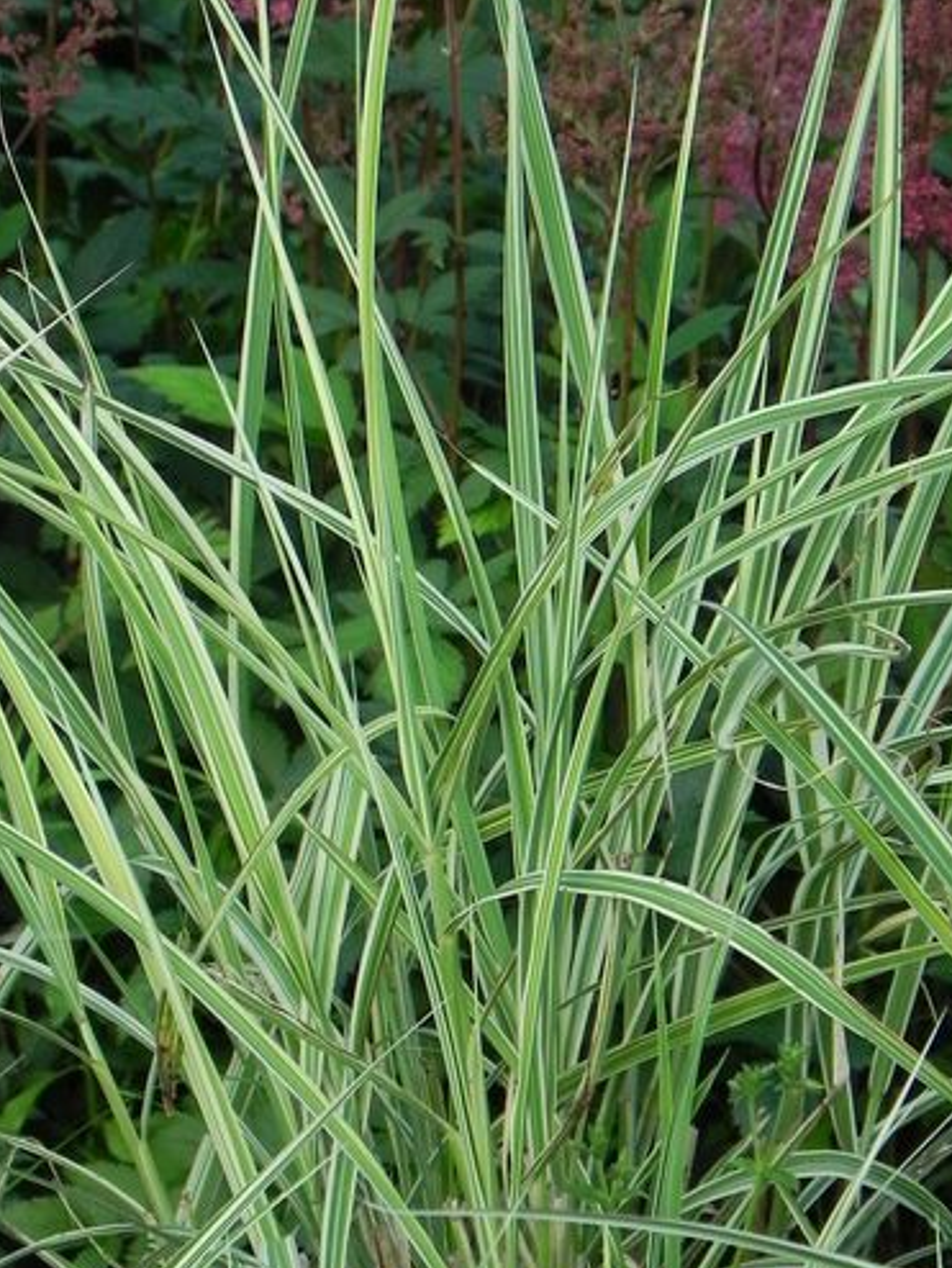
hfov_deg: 4.3
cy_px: 770
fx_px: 12567
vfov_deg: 5.8
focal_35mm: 343
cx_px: 498
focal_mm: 37.7
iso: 160
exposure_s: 1/125
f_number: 5
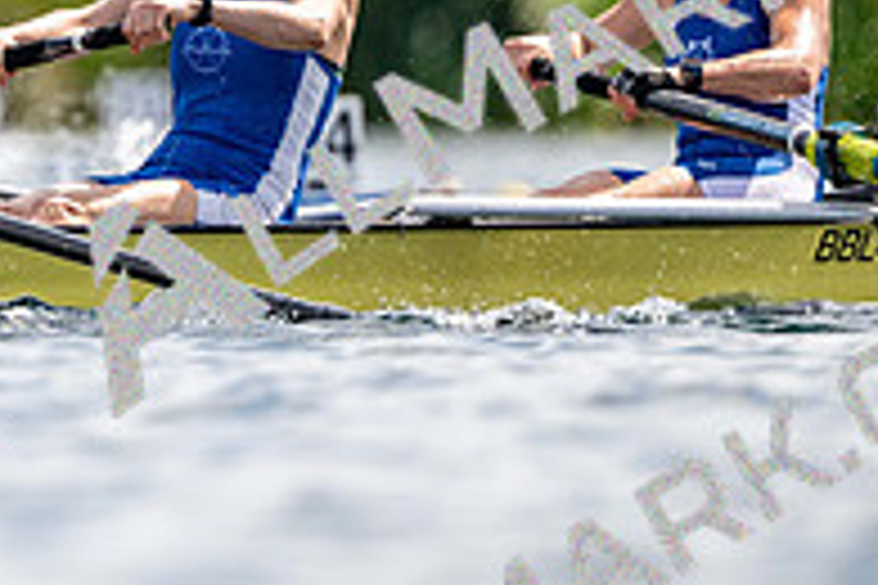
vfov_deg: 0.8
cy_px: -11
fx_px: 43458
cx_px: -297
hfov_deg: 1.2
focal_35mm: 1782
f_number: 4
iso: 500
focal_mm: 600
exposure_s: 1/4000
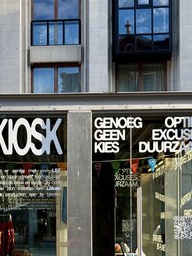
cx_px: 44
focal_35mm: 65
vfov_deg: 29.2
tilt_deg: +2.9
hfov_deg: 22.3
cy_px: 205
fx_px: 481
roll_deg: +0.1
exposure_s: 1/612
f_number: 1.6
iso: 50
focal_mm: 5.96
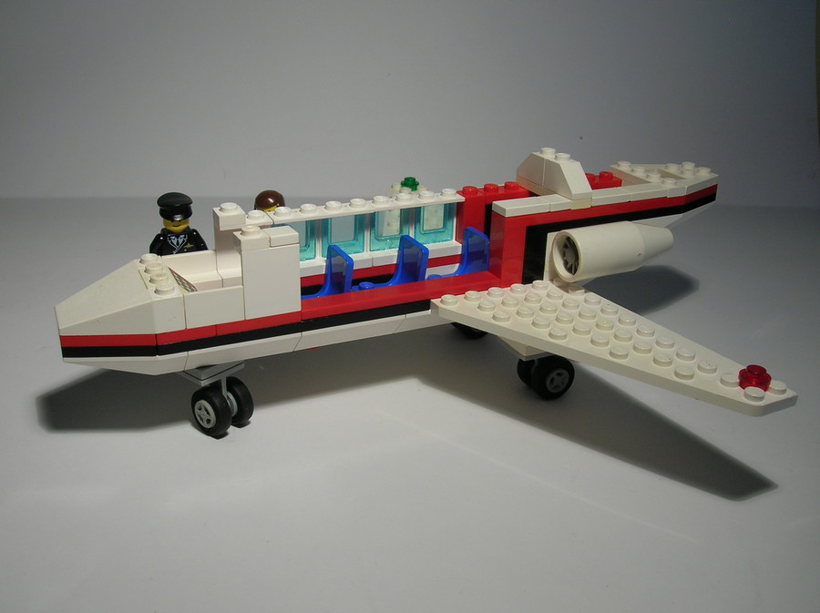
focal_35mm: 34
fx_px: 805
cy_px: 306
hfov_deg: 54.0
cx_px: 410
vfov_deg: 41.7
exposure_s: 1/22.4
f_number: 4.9
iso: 50
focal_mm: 5.7
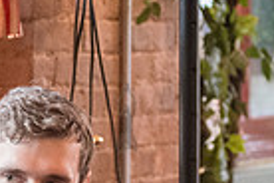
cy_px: 309
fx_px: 2747
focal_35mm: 361
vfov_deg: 3.8
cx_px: 125
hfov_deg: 5.7
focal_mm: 86
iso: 5000
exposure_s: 1/200
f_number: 3.5
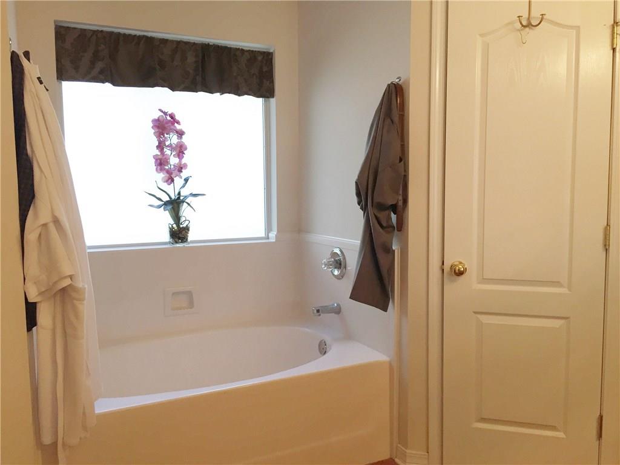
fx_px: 519
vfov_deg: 48.2
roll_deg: -0.8
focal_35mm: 29
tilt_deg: -3.6
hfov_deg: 61.7
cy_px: 232
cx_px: 310
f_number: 2.2
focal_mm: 4.15
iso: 32
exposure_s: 1/30
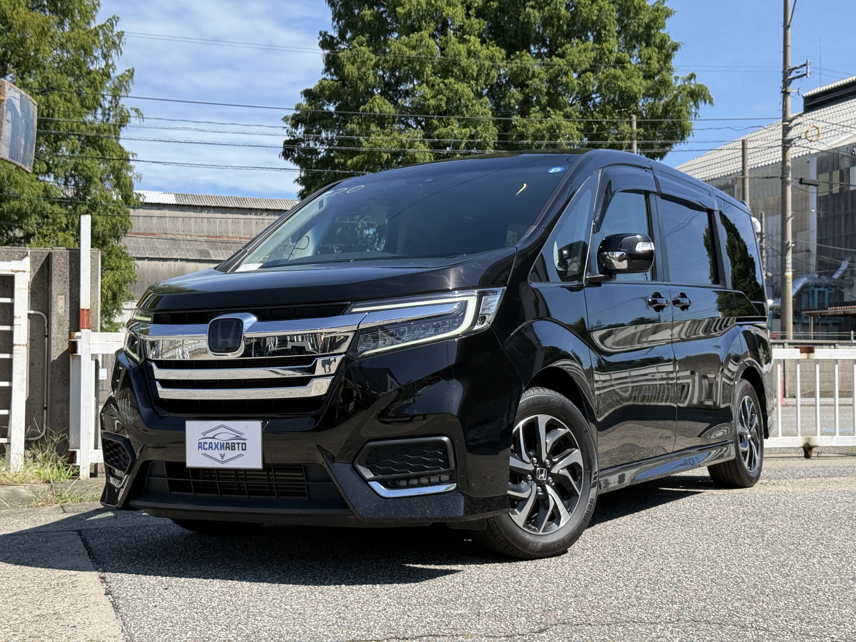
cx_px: 428
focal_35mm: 48
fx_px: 1187
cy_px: 321
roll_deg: +0.3
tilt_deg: +1.8
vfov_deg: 30.3
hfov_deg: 39.7
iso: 100
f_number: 1.78
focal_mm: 6.76
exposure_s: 1/3226
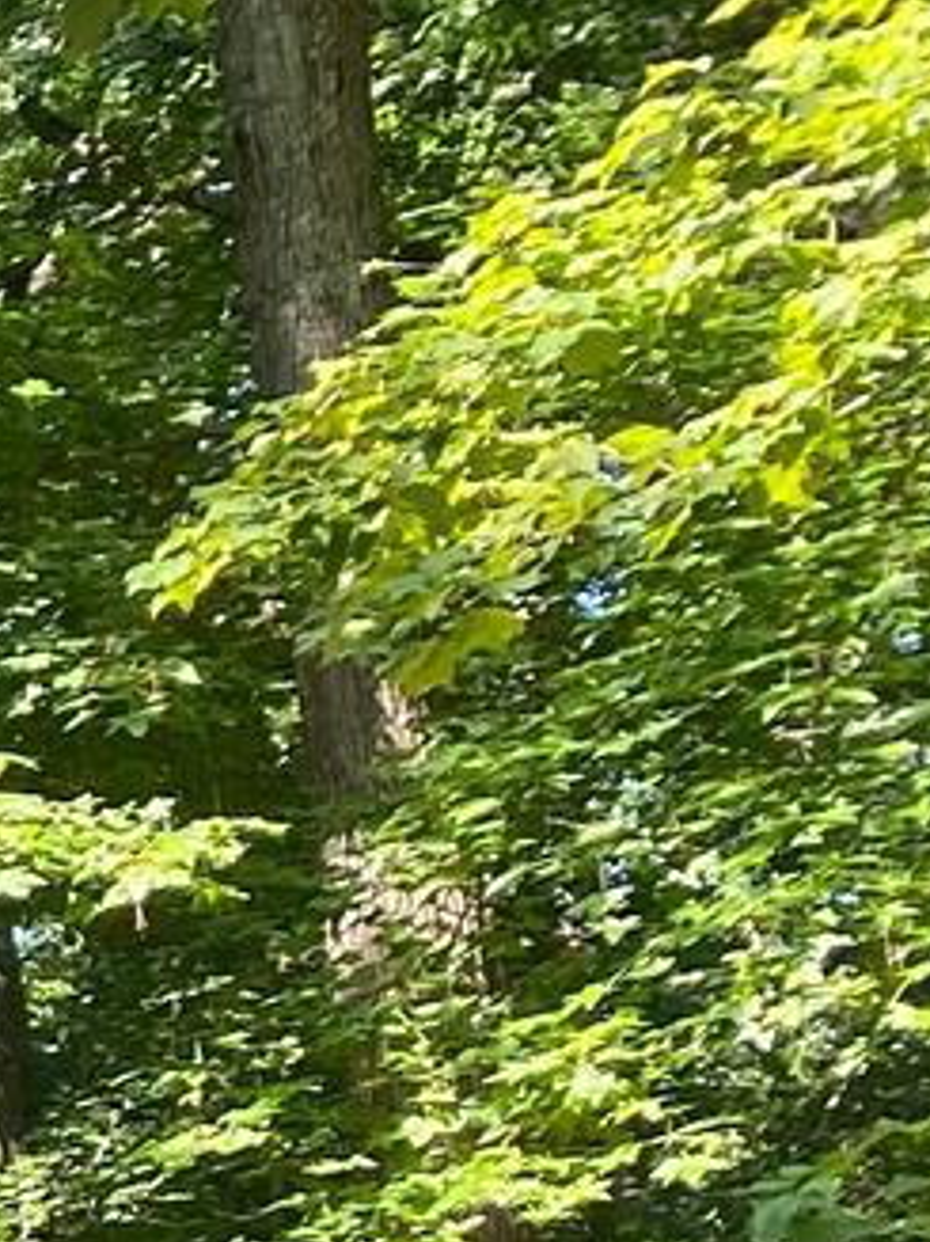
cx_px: -2695
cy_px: 1474
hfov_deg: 7.1
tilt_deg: +13.5
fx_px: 5843
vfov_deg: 11.9
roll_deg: +1.1
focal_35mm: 163
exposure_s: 1/179
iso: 32
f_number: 1.8
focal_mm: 4.25
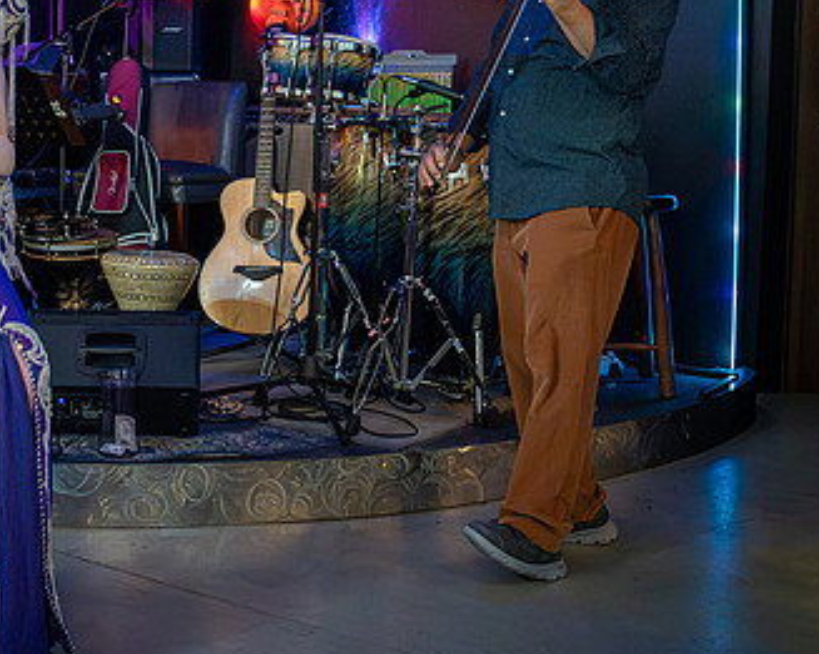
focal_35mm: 57
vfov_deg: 26.4
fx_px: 1380
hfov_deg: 32.4
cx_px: 193
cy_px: 190
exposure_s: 1/250
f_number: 4
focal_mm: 24
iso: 20000
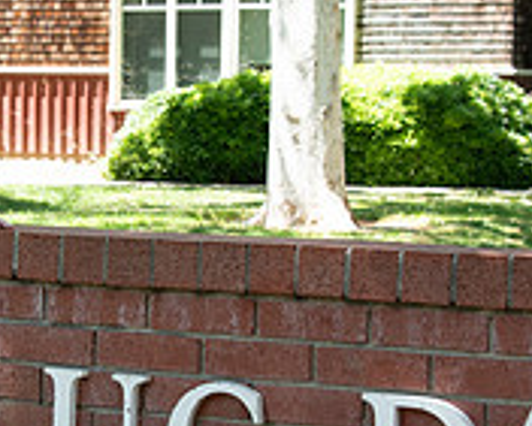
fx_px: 2442
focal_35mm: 155
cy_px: 258
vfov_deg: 10.0
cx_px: 88
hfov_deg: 12.4
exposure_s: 1/320
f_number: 5.6
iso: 640
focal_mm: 50
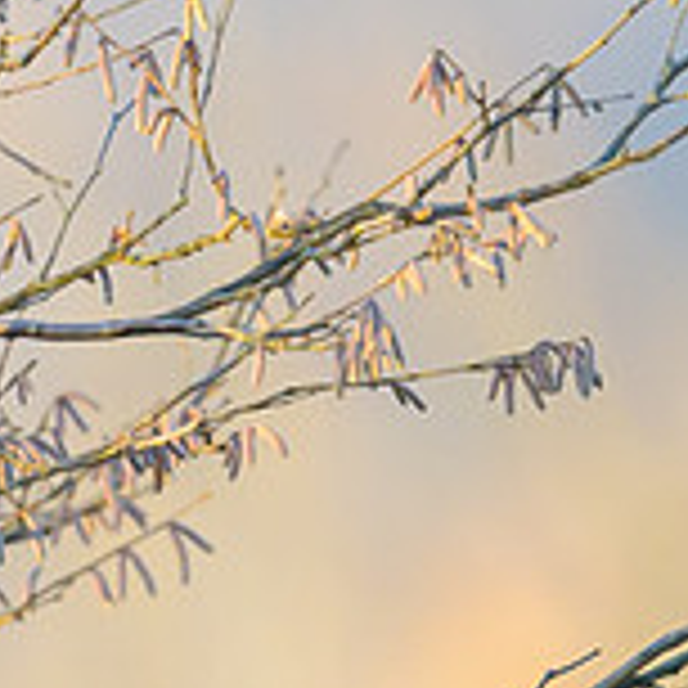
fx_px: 77982
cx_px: -401
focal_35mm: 3468
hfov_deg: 0.5
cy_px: 99
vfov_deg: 0.5
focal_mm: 560
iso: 1000
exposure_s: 1/800
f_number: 4
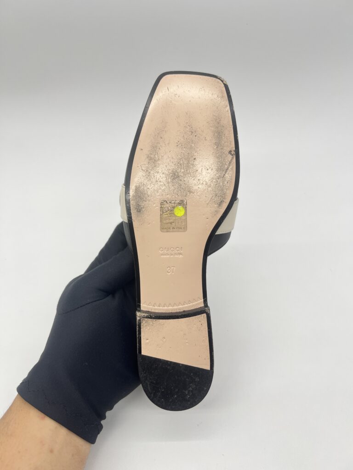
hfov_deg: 53.1
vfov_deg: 67.3
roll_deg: +3.6
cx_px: 176
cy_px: 235
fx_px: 354
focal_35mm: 26
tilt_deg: -42.7
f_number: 1.5
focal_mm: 5.7
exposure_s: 1/110
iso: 32
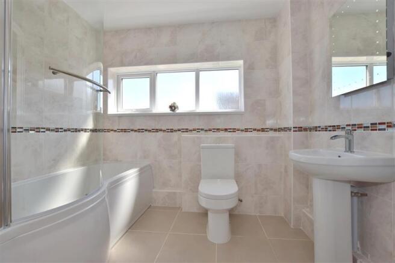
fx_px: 165
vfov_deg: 77.3
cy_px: 132
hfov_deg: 100.4
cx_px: 198
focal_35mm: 15
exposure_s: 1/200
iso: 200
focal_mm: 10
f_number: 11
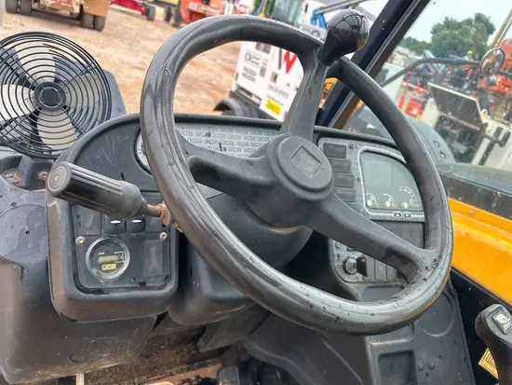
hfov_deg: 67.3
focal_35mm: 26
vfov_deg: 53.1
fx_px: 385
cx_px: 256
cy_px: 192
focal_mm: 5.7
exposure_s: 1/404
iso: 50
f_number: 1.5
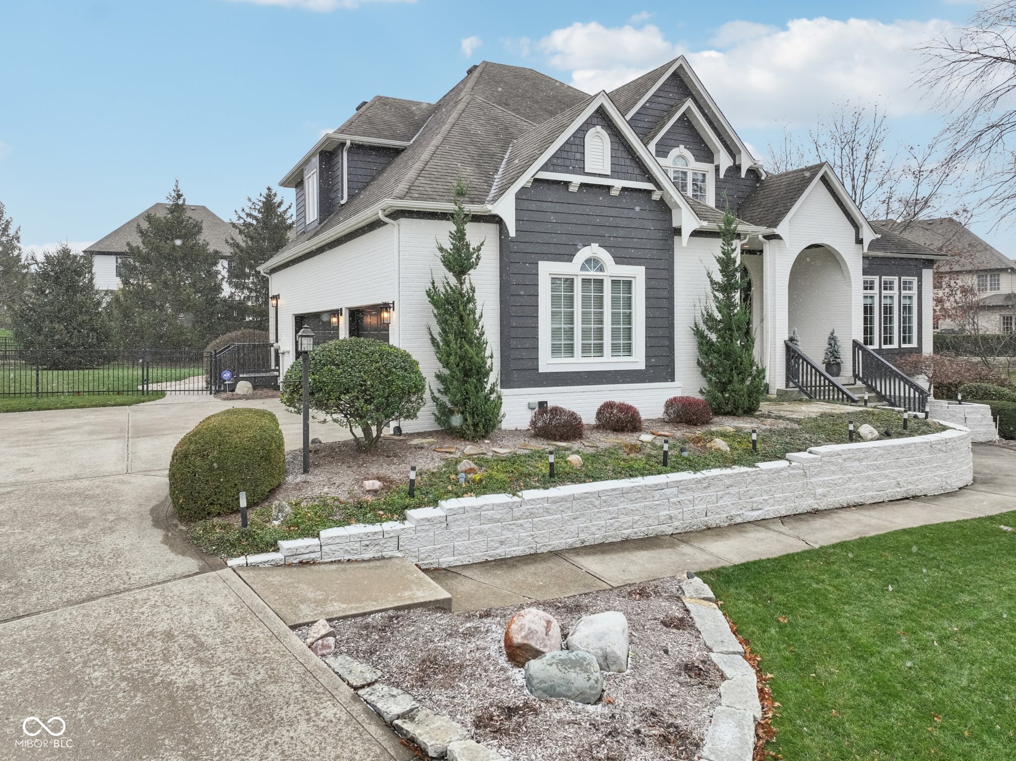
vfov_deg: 56.8
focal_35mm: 24
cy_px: 380
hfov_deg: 71.6
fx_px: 704
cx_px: 508
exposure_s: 1/800
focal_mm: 12.3
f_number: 2.8
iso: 130
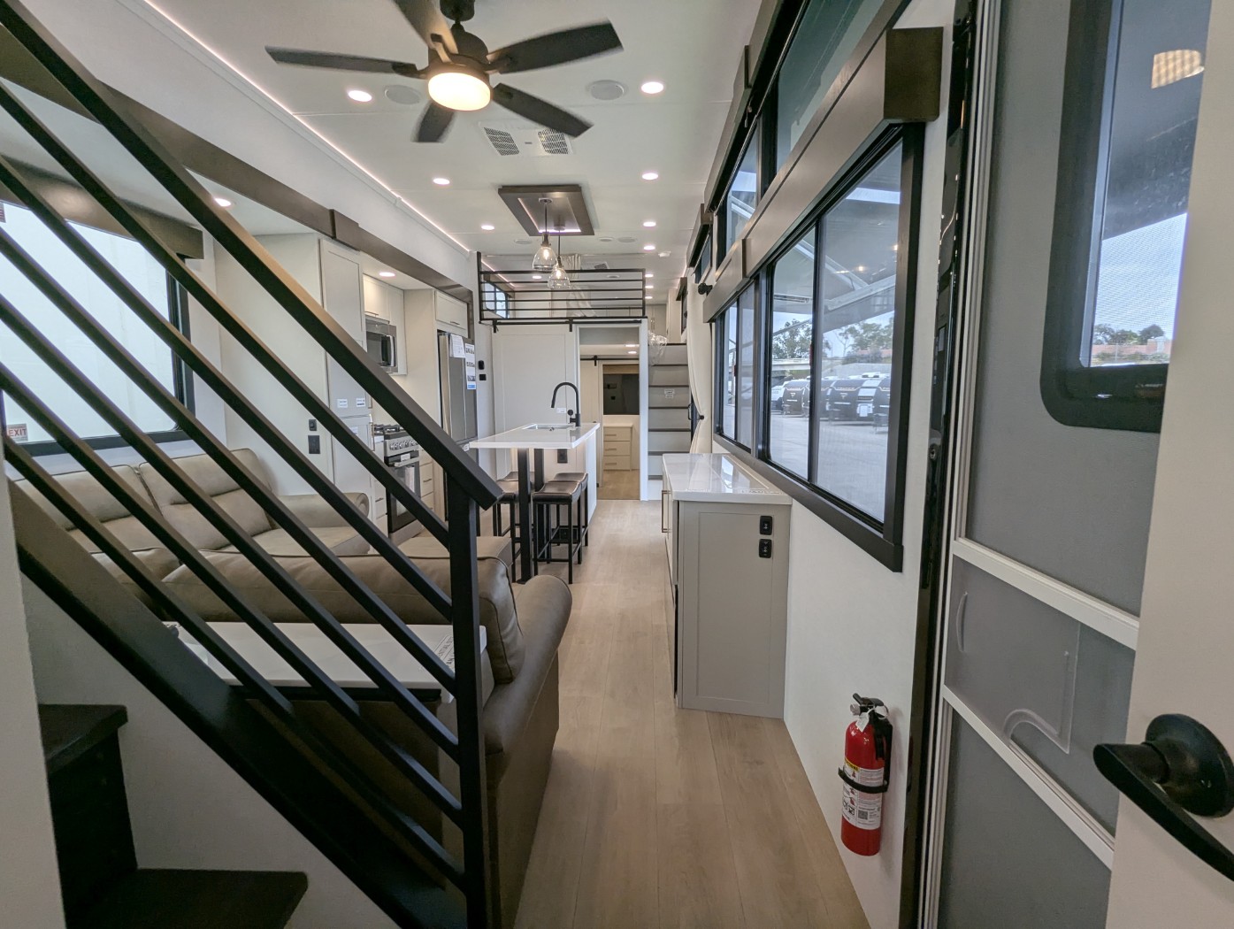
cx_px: 617
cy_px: 464
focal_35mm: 16
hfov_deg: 94.4
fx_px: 571
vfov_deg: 78.2
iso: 69
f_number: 2.2
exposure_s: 1/158
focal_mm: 2.35
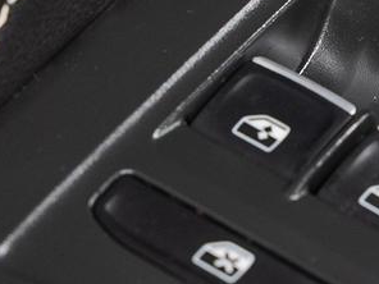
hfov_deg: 5.1
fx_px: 4193
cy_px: -124
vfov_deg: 3.9
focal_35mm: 383
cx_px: 541
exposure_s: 1/3
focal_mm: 59.9
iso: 100
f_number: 5.6
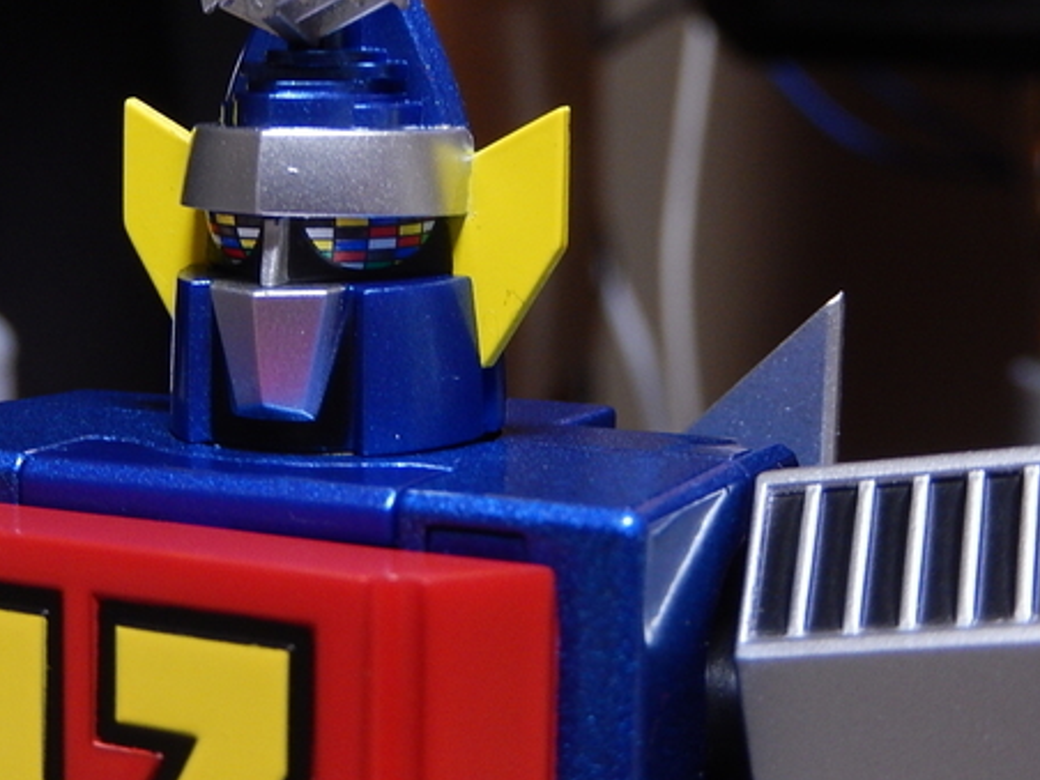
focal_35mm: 77
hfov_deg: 25.2
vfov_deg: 19.1
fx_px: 2313
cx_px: 366
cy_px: 267
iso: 400
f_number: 4.6
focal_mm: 10.4
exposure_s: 1/13
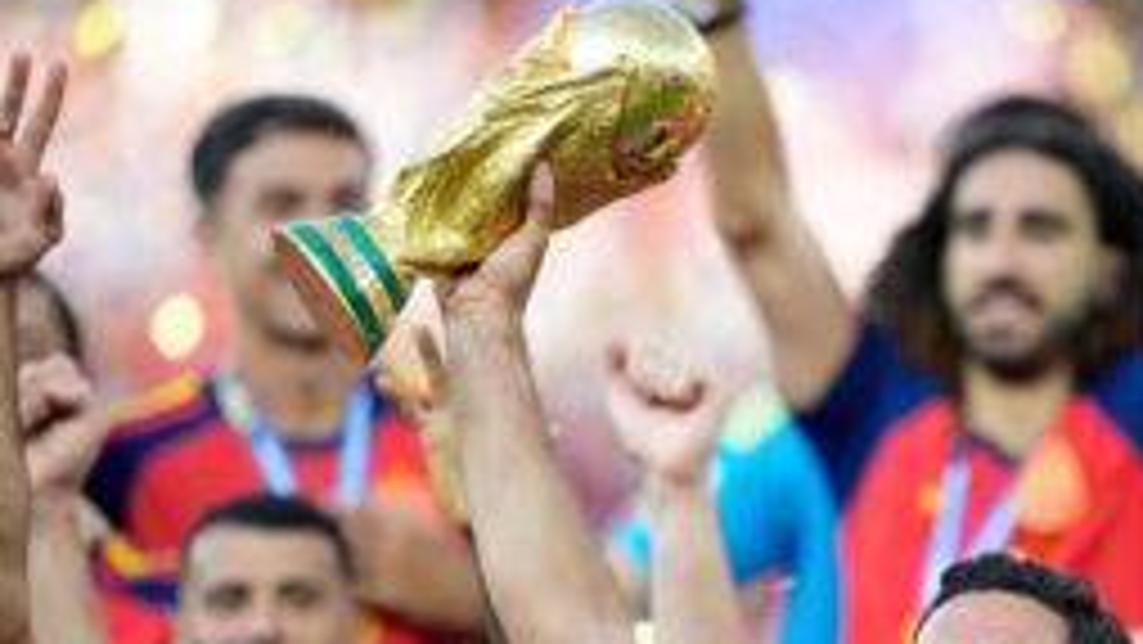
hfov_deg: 3.4
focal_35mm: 644
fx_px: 19522
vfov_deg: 1.9
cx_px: 770
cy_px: 518
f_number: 2.8
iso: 1250
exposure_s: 1/3200
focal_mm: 400
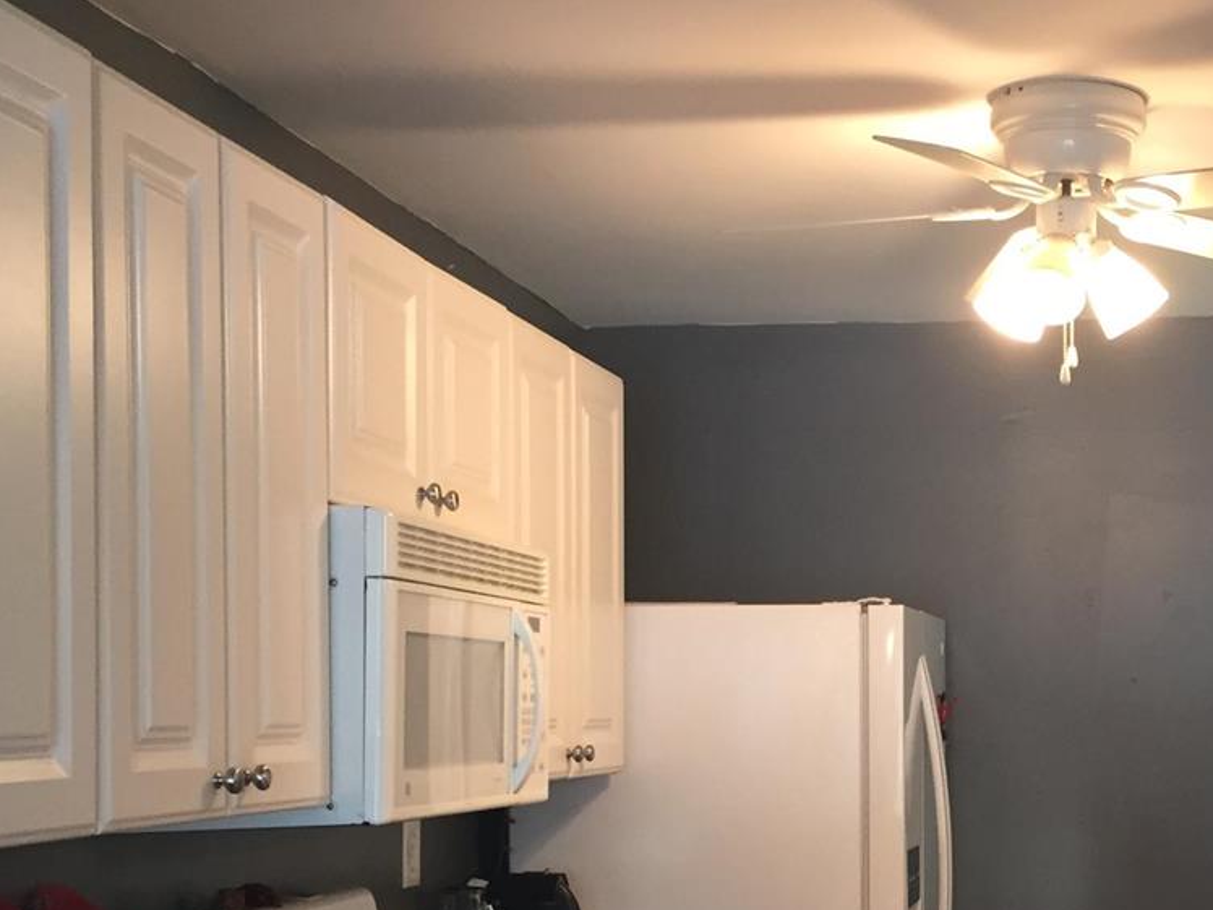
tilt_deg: -1.2
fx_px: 2173
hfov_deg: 30.3
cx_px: 997
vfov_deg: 23.2
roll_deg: -0.5
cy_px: 762
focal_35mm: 62
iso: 80
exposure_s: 1/30
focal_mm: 4.15
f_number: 2.2
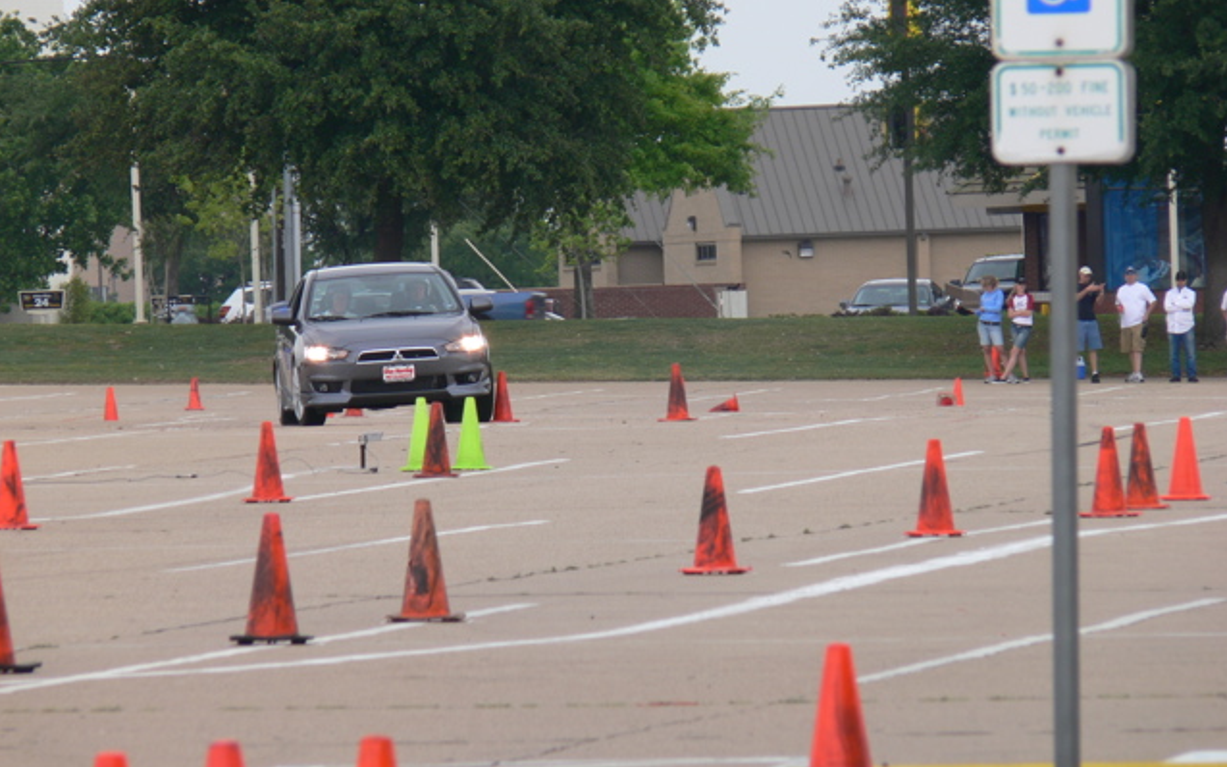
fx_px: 14946
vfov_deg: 2.9
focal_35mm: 447
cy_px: 308
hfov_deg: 4.7
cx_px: 614
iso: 80
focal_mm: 88.8
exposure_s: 1/160
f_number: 5.6
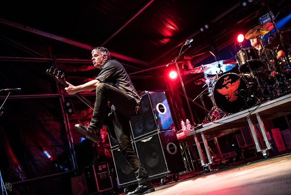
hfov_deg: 44.5
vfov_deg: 30.6
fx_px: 356
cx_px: 146
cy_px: 98
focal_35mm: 44
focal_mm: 44
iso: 4000
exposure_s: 1/80
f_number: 2.8
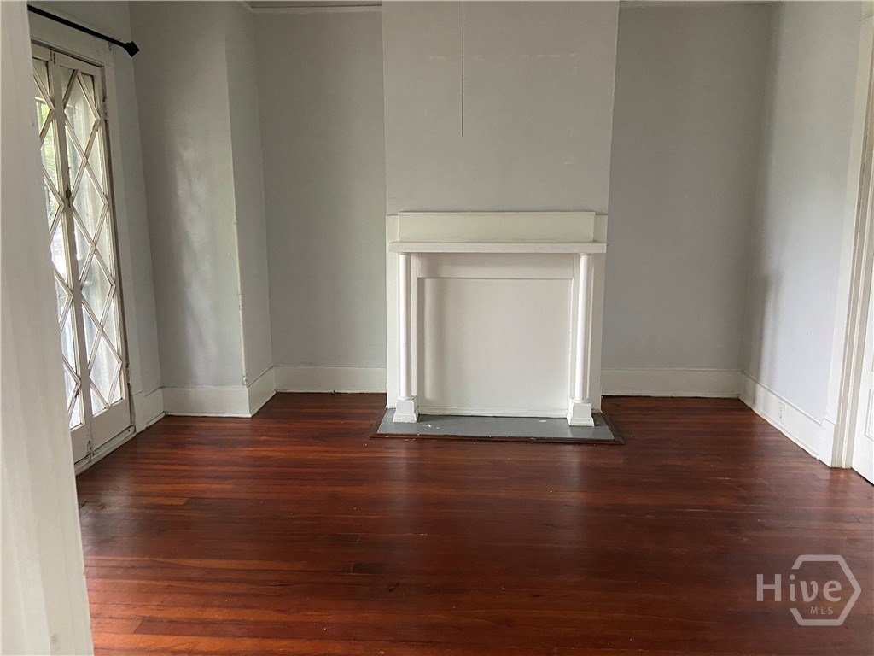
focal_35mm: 26
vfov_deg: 53.1
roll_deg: +0.4
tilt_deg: -11.0
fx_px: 656
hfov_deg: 67.3
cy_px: 328
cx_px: 437
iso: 500
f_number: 1.8
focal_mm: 4.25
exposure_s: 1/51
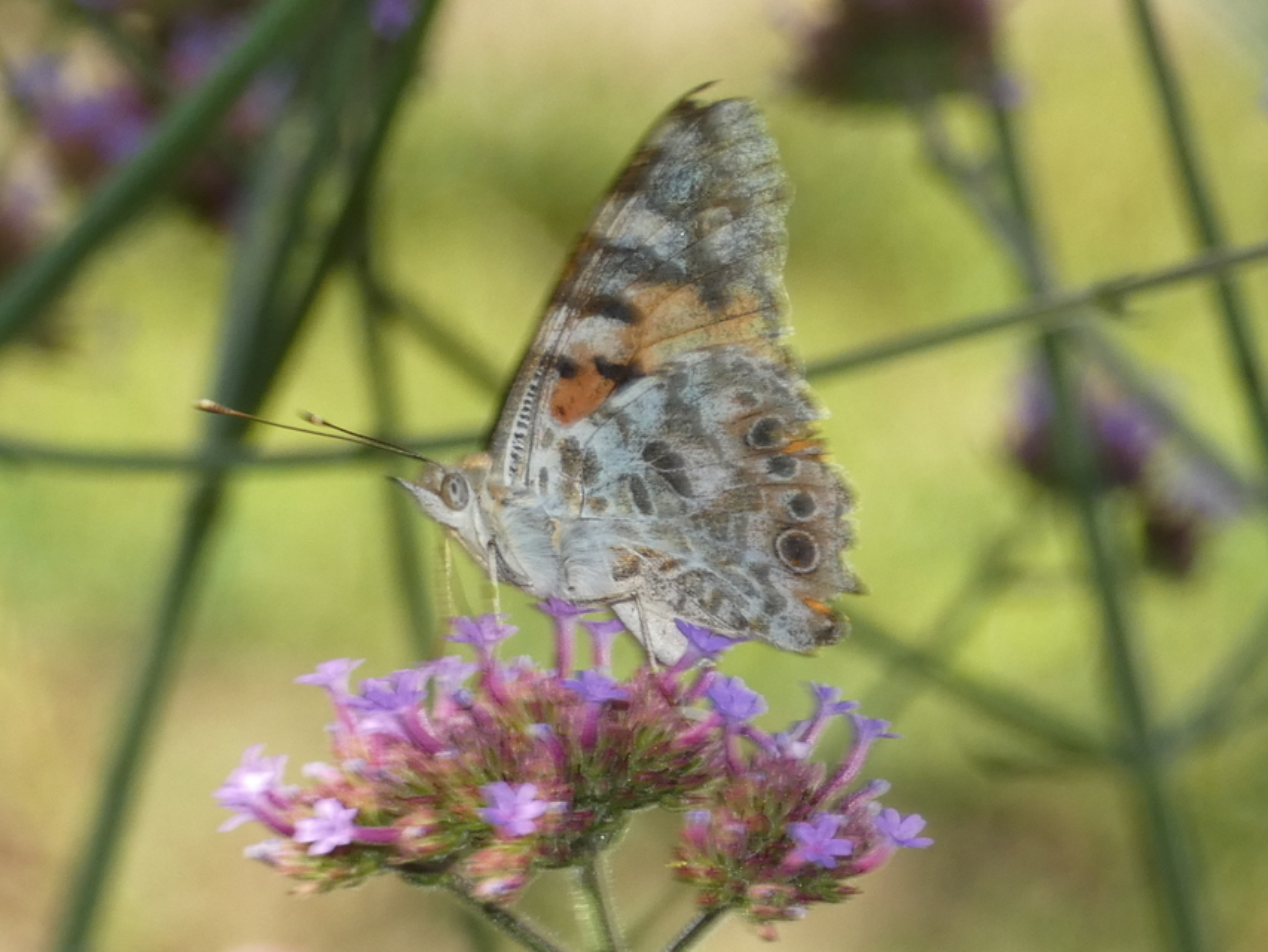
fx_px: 10661
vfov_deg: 5.1
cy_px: 476
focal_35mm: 291
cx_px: 634
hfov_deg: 6.8
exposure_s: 1/80
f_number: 5.5
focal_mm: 52.2
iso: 160
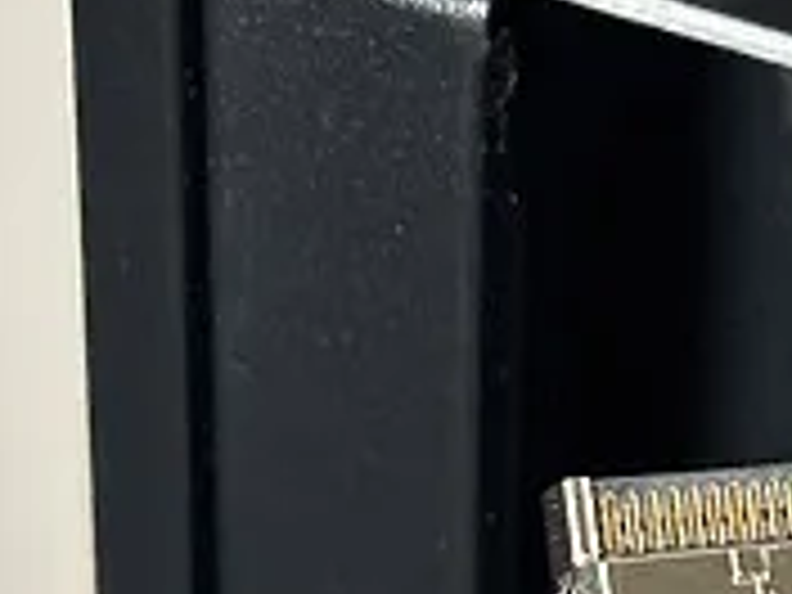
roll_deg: -7.2
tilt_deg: -36.5
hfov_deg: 8.3
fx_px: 5285
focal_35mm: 231
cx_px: 1364
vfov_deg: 6.4
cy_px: 101
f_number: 1.6
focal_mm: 5.96
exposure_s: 1/40
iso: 125
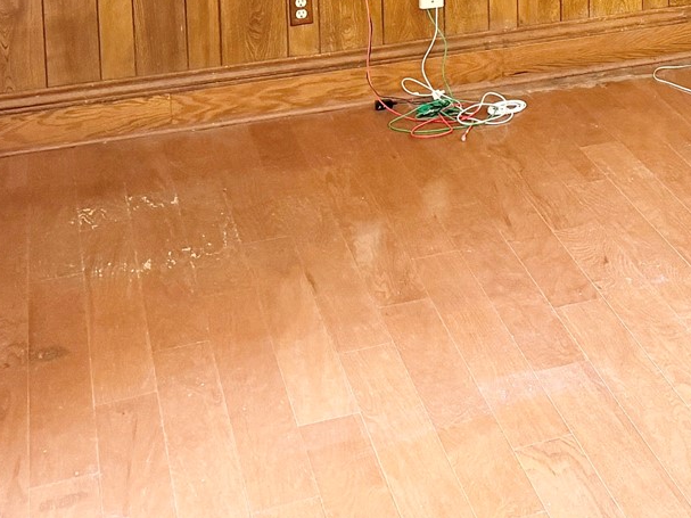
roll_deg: +0.6
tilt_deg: -5.4
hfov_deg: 21.8
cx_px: 897
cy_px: -269
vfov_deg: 16.5
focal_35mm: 81
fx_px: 1617
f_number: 1.78
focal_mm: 6.76
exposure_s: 1/66
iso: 200
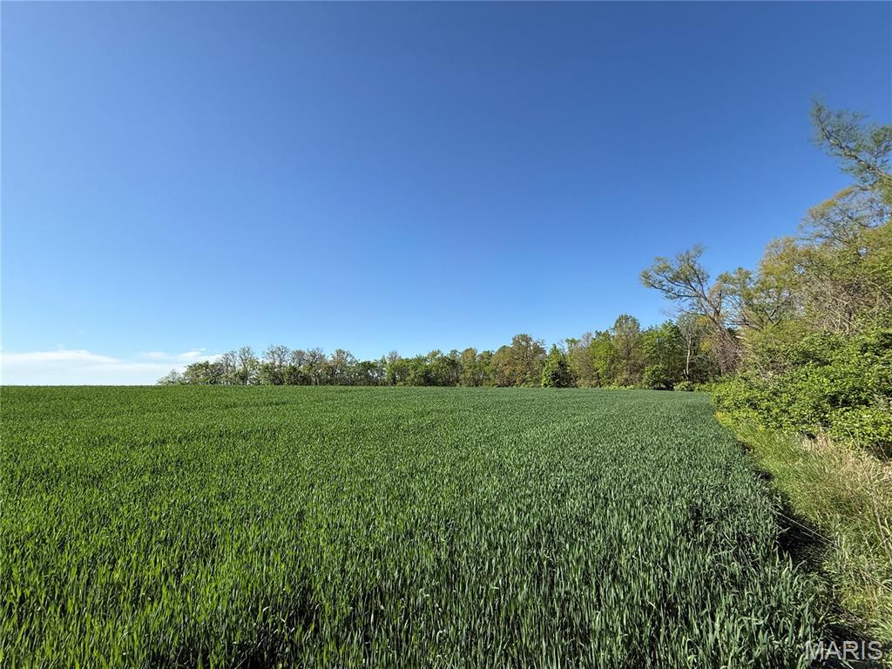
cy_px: 334
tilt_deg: +8.1
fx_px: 361
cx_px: 446
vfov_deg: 85.7
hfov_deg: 102.1
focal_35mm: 14
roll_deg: +2.5
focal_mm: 2.22
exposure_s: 1/2165
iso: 50
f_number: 2.2
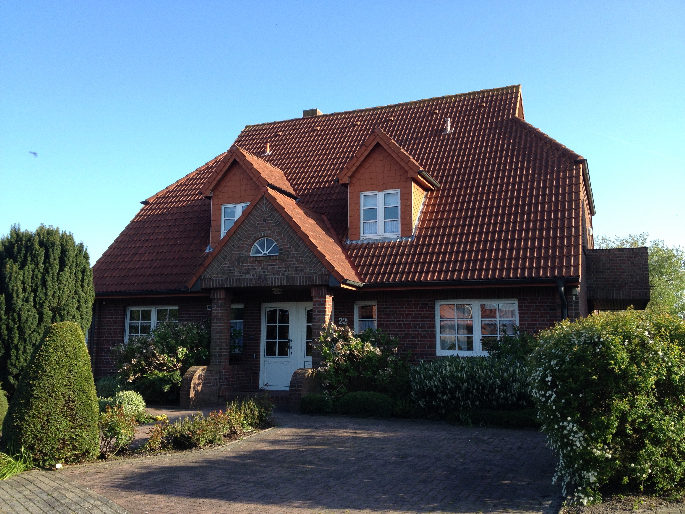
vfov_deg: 40.7
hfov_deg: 52.6
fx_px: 693
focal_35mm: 35
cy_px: 257
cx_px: 342
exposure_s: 1/525
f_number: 2.4
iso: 50
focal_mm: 4.28
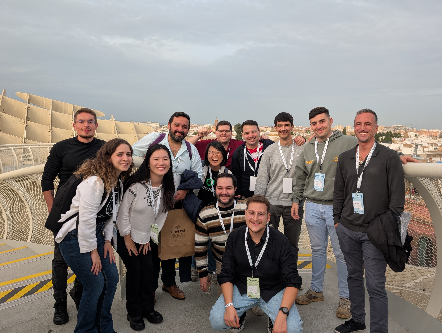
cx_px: 221
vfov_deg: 56.9
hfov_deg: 71.5
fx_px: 307
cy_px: 166
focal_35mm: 24
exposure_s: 1/167
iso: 22
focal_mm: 6.9
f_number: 1.68
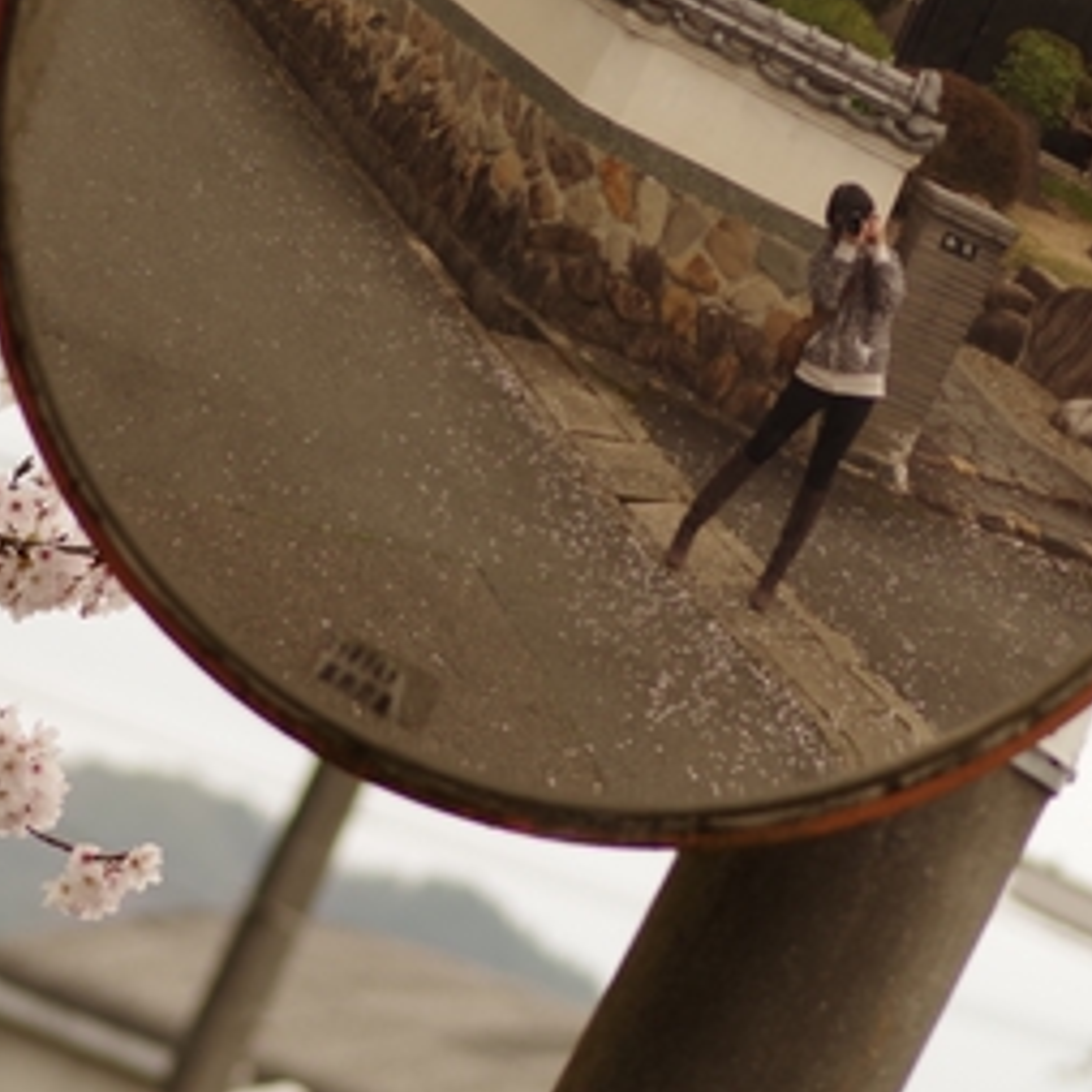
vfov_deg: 5.2
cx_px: 617
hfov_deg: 5.2
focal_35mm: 339
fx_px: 12099
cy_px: 219
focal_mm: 100
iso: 200
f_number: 3.5
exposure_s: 1/400
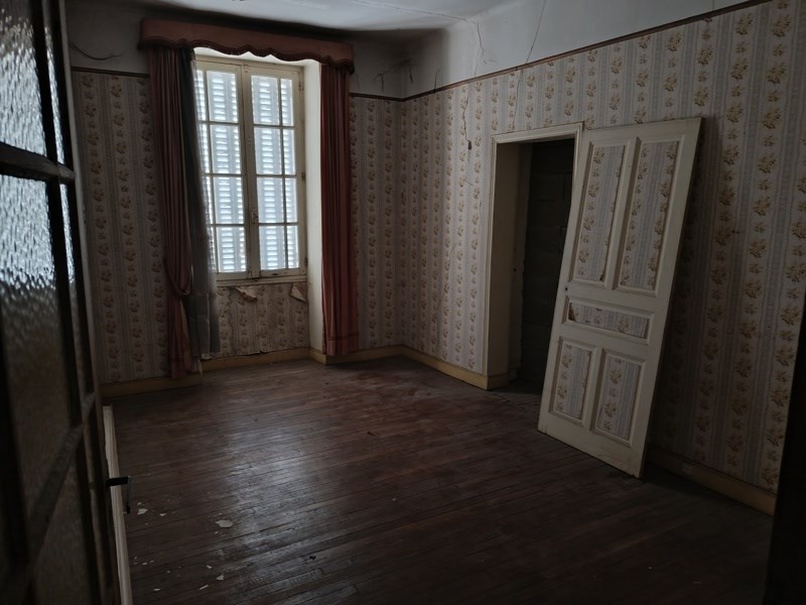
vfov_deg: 56.8
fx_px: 559
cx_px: 403
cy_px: 302
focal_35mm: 24
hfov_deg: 71.6
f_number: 1.7
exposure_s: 1/25
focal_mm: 5.24
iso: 1670
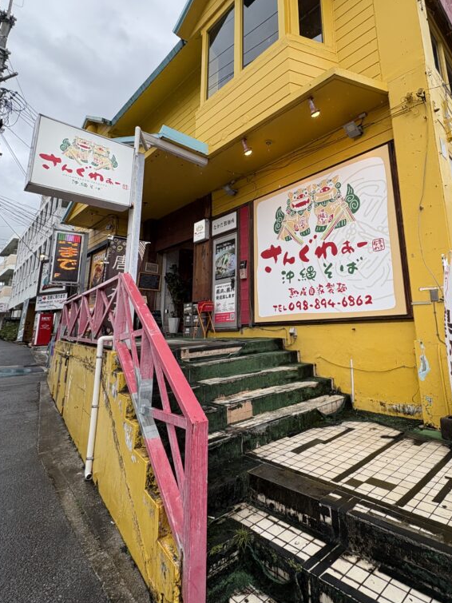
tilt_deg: +13.6
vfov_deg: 84.0
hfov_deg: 67.5
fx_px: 331
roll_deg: -0.9
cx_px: 285
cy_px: 253
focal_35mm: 19
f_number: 2.2
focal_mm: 2.22
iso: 40
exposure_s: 1/237
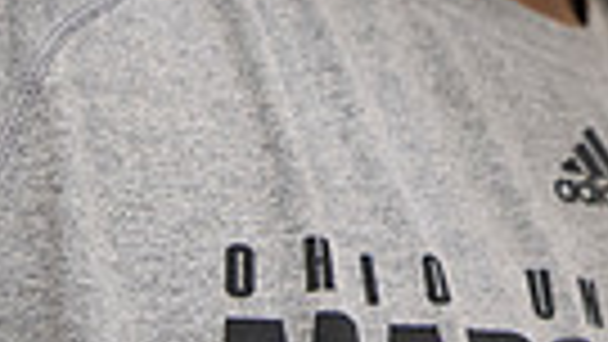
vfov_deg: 10.4
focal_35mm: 108
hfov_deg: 18.7
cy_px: -317
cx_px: 743
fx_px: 1741
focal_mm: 24
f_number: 3.2
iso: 3200
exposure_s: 1/200
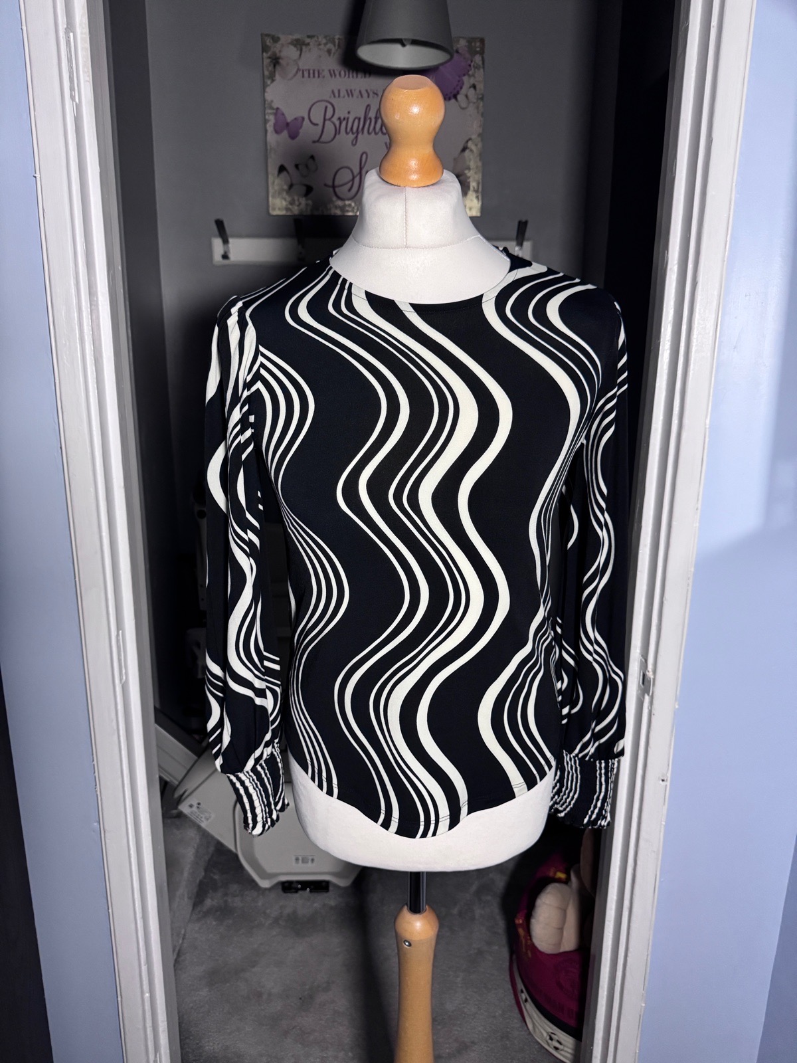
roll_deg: -0.9
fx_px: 737
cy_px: 532
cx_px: 398
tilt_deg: -13.9
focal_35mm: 24
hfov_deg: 56.8
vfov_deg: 71.6
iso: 800
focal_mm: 6.76
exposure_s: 1/60
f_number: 1.78
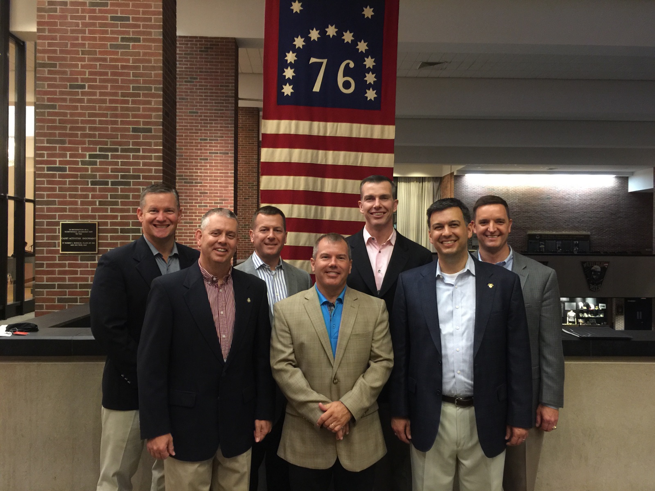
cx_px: 328
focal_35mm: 29
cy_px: 246
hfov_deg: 61.7
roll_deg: -0.6
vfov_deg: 48.2
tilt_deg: +0.6
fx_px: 549
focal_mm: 4.15
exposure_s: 1/4
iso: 80
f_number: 2.2
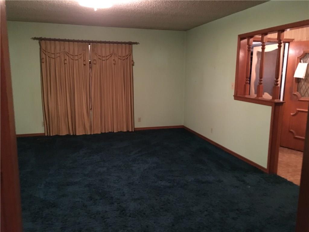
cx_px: 154
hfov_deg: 61.7
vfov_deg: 48.2
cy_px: 116
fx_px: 259
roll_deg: -0.9
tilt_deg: -9.4
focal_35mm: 29
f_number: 2.2
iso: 640
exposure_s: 1/15
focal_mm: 4.15
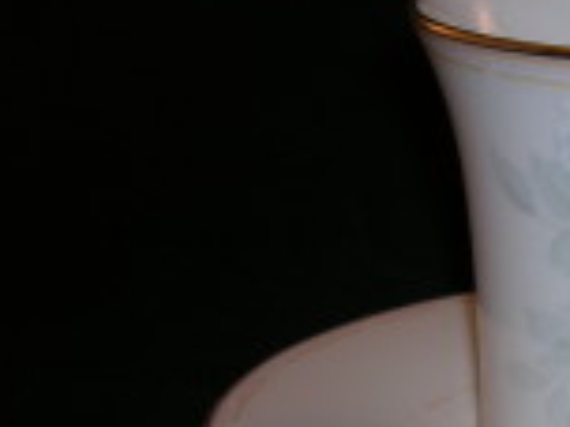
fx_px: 2338
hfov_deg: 13.5
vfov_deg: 10.4
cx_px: 701
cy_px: 360
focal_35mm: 142
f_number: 3.4
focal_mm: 9
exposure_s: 1/60.1
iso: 50
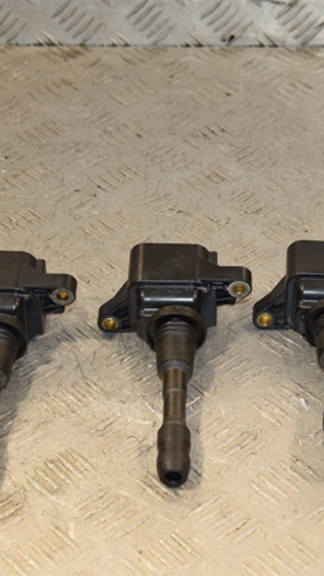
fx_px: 1529
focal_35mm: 100
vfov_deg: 21.4
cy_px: 289
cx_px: 230
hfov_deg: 12.1
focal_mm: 42
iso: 800
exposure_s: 1/200
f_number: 6.3
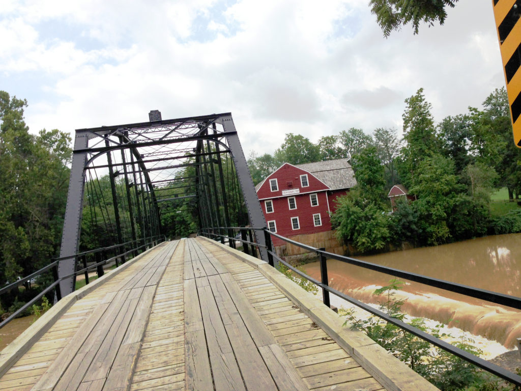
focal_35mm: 33
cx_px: 260
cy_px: 196
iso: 50
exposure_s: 1/1808
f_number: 2.4
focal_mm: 4.13
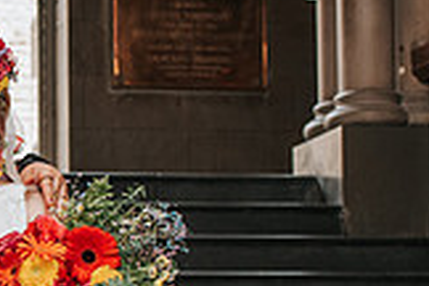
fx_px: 1728
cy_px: 323
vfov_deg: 9.4
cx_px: -170
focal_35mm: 145
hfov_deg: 13.5
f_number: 3.5
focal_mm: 35
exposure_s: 1/200
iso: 1000
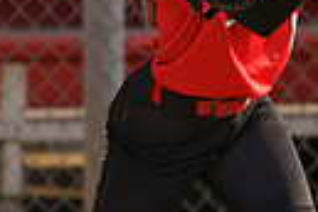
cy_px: 8
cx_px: 231
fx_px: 13090
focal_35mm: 1482
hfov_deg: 1.4
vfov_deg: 0.9
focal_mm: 200
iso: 320
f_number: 2.8
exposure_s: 1/3200
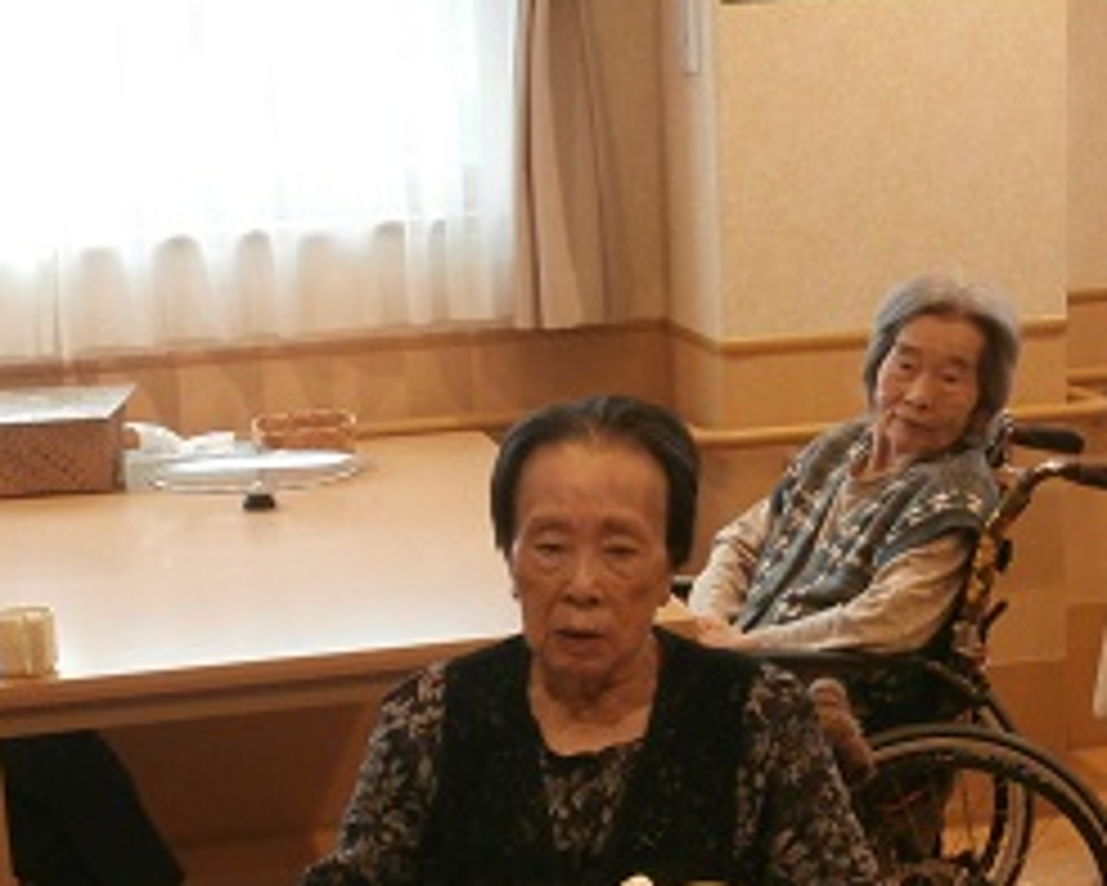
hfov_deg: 22.2
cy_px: 733
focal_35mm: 86
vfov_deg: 17.7
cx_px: 560
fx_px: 2819
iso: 400
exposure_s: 1/40
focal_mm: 8.29
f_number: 4.2
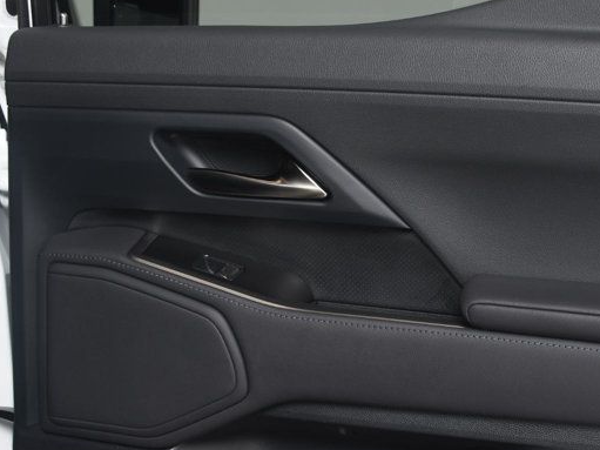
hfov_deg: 35.8
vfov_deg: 27.7
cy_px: 335
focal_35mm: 52
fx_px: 901
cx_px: 466
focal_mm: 18
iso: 100
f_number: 4.5
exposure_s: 1/160
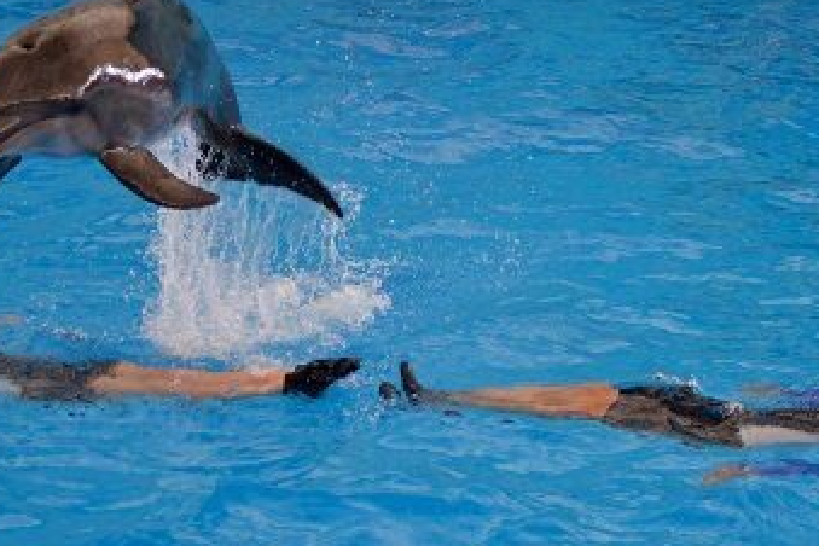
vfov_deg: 7.9
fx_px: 3958
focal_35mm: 174
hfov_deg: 11.8
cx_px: 416
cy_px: 267
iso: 1400
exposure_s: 1/500
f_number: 4
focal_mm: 70
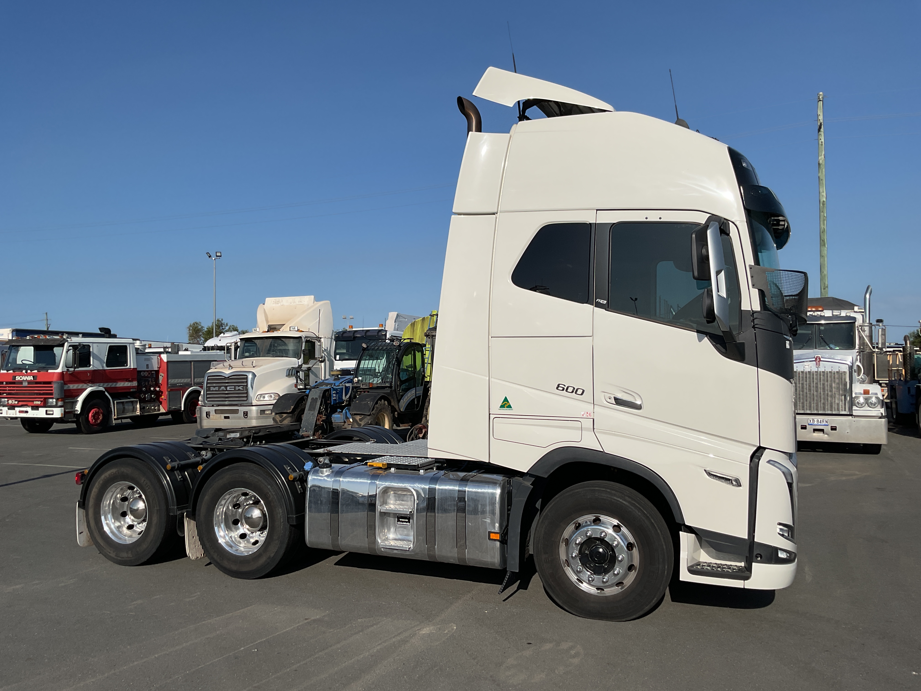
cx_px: 460
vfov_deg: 48.2
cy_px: 346
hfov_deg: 61.7
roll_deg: +0.5
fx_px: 772
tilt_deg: +2.0
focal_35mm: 29
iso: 16
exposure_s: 1/4785
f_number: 1.8
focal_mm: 3
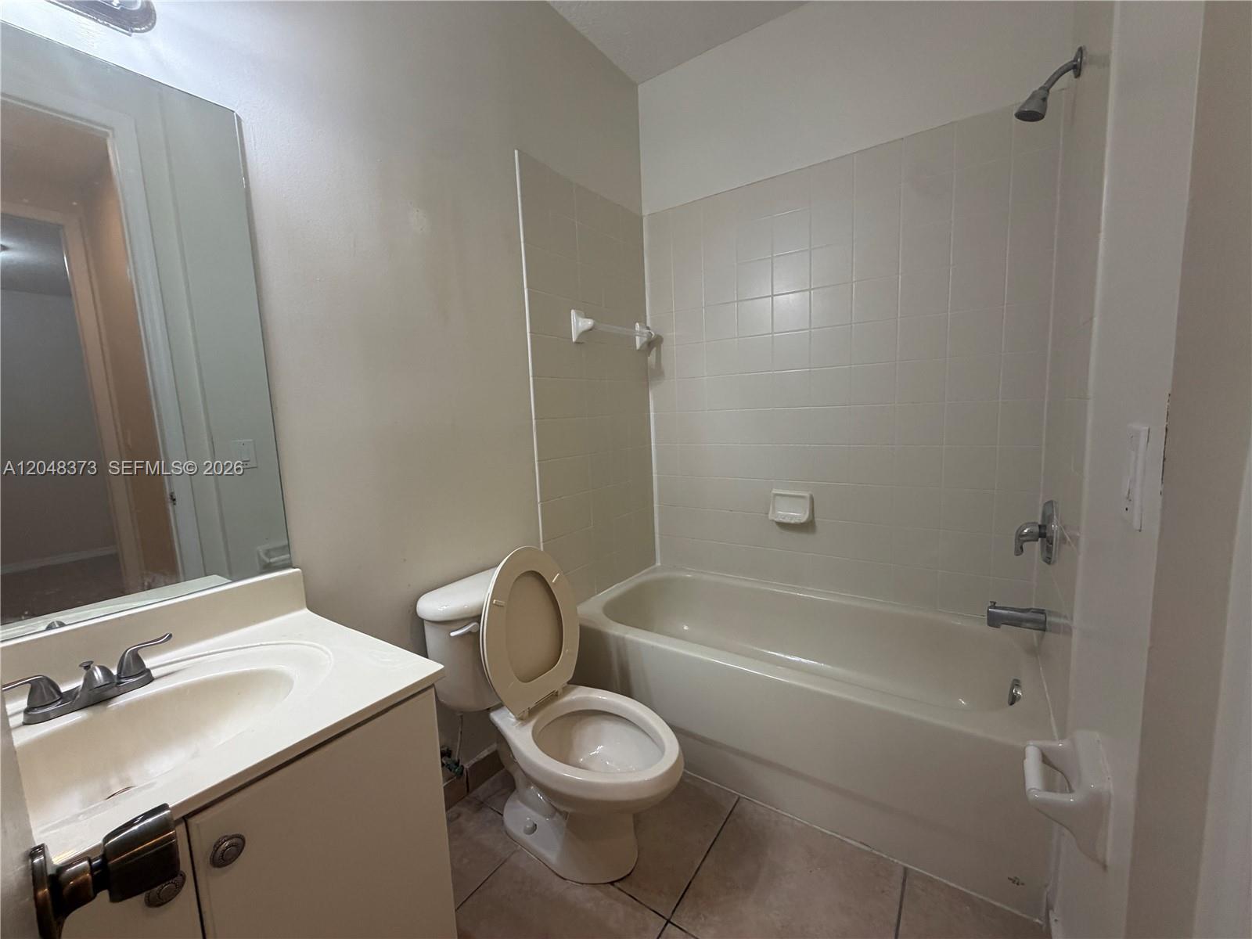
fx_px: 506
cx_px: 626
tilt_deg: -6.3
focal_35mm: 14
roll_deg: +1.7
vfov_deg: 85.7
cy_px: 470
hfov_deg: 102.1
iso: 250
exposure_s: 1/120
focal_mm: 2.22
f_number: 2.2
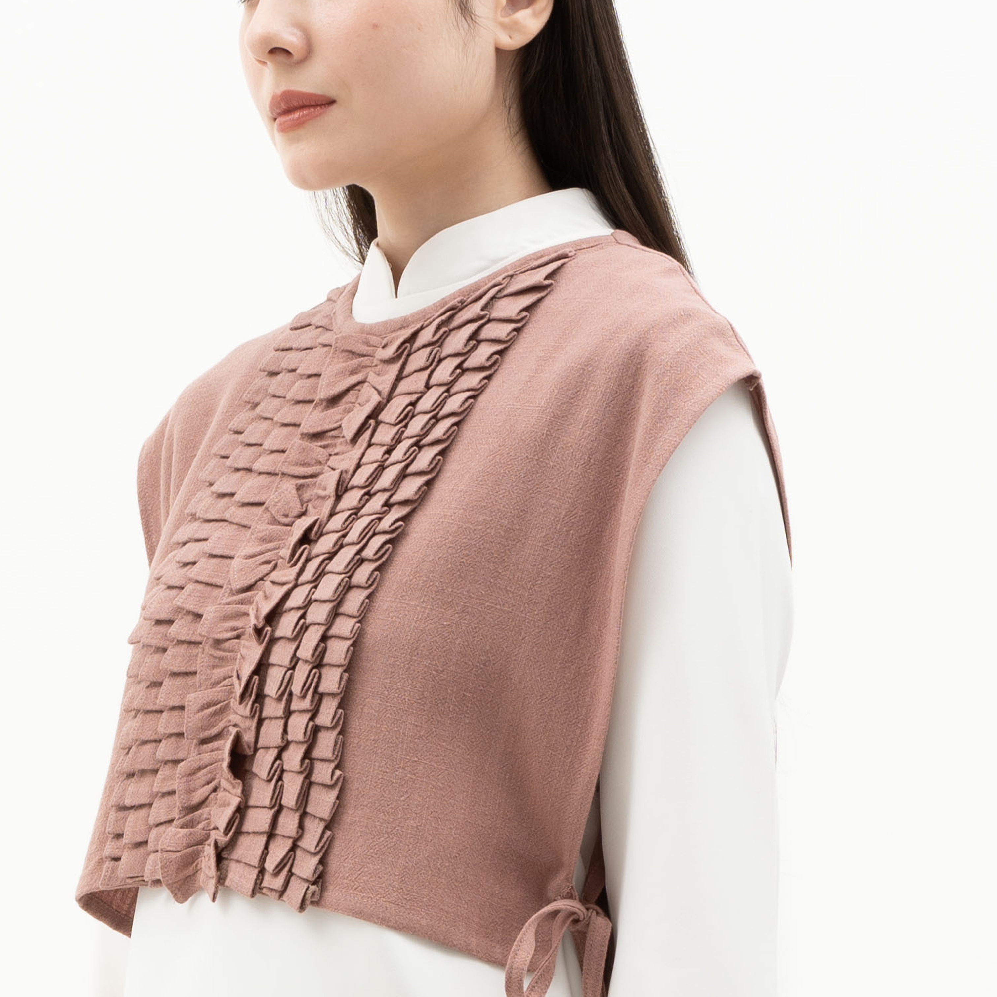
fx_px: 2639
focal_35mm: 81
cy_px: 787
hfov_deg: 21.3
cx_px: 375
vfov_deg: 21.2
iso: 100
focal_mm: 41
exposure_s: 1/160
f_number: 11
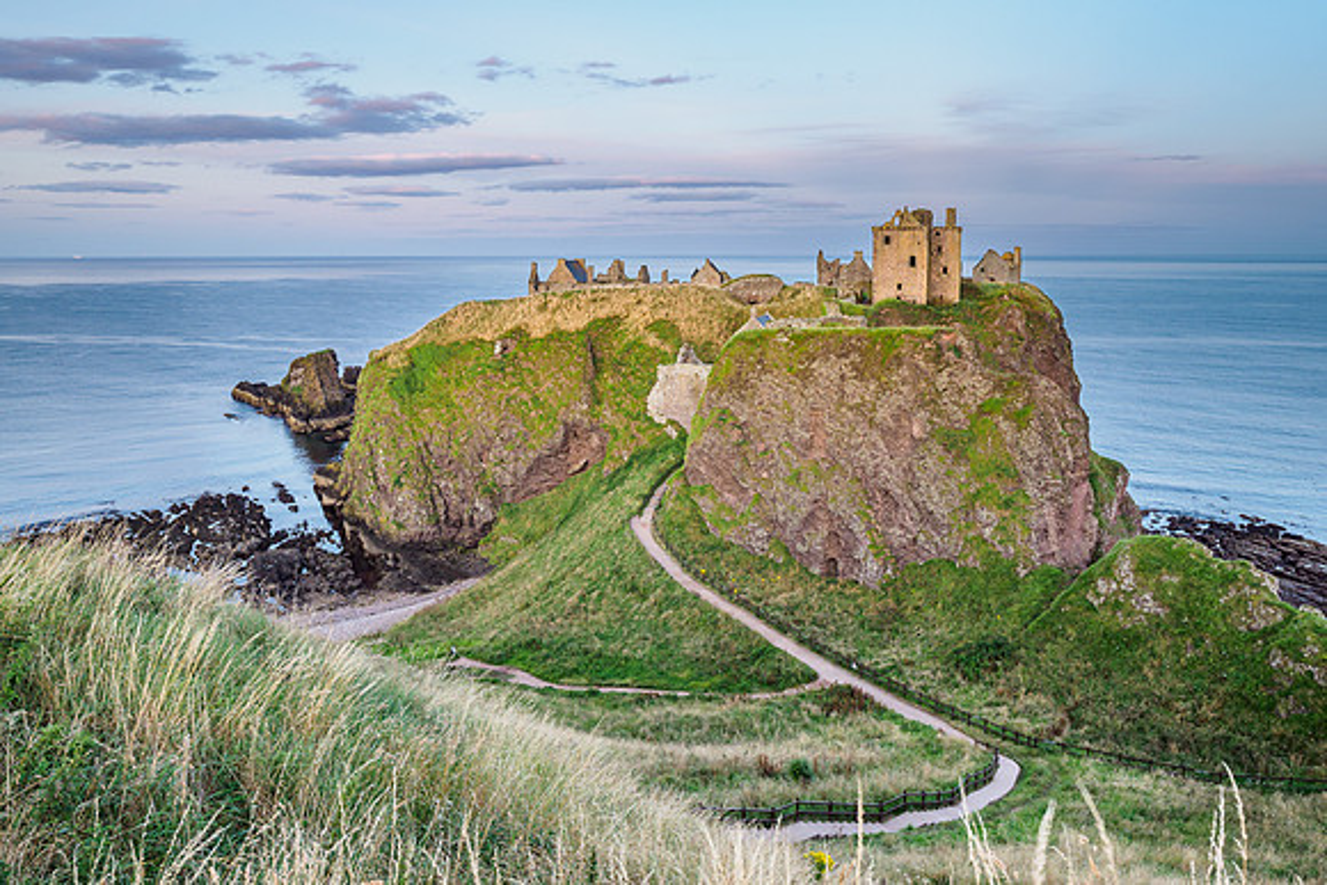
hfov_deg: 68.8
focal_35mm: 26
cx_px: 698
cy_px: 361
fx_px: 969
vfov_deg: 48.9
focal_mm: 12
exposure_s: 1/6
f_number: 7.1
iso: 200
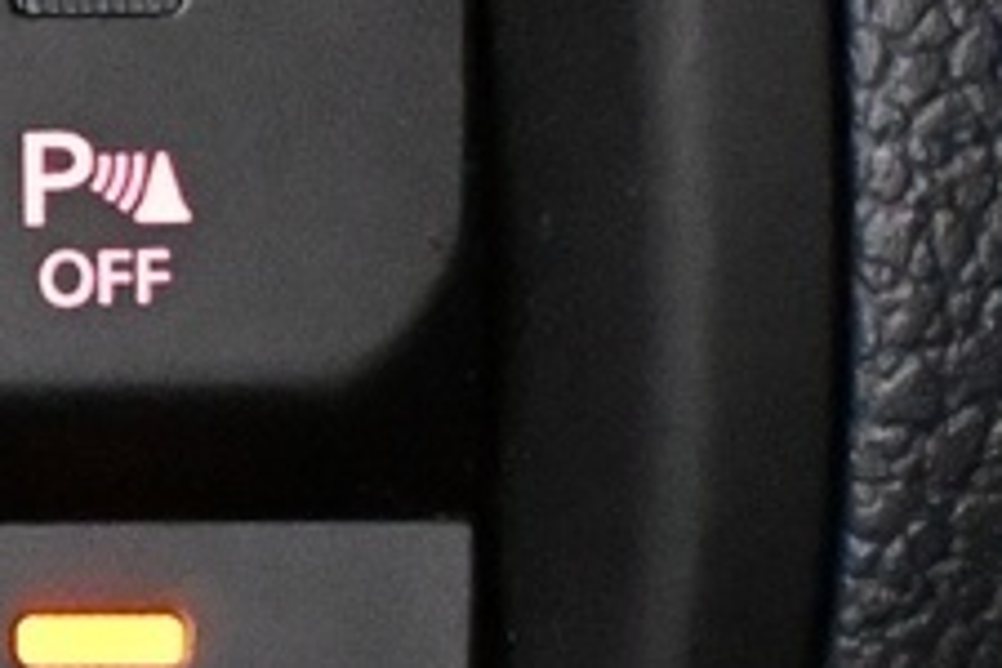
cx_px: -739
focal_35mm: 243
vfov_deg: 5.6
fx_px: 6774
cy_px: 245
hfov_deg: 8.2
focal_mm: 22.5
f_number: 4
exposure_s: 1/60
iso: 11400
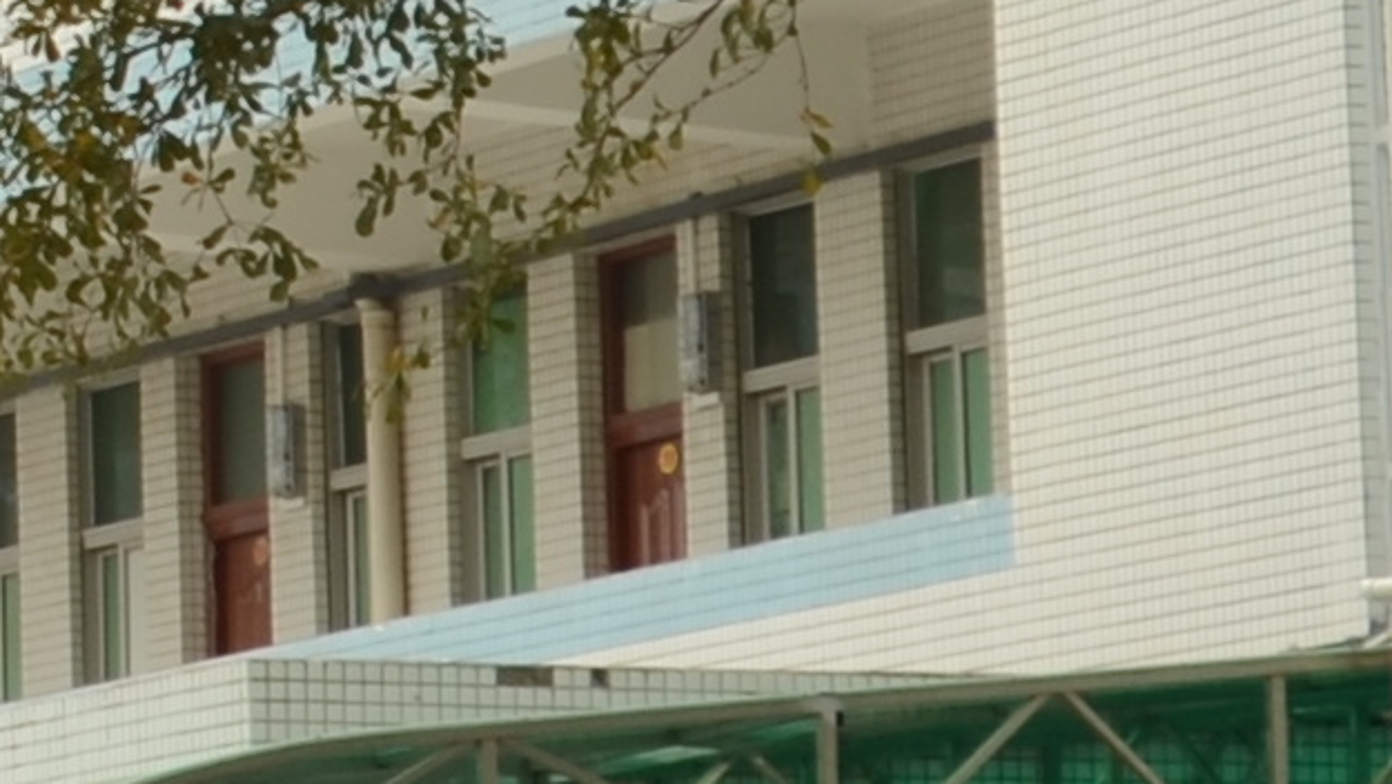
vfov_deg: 3.5
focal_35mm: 346
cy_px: -942
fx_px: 12775
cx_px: -2822
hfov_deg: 5.8
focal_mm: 28
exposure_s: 1/125
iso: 100
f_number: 5.6
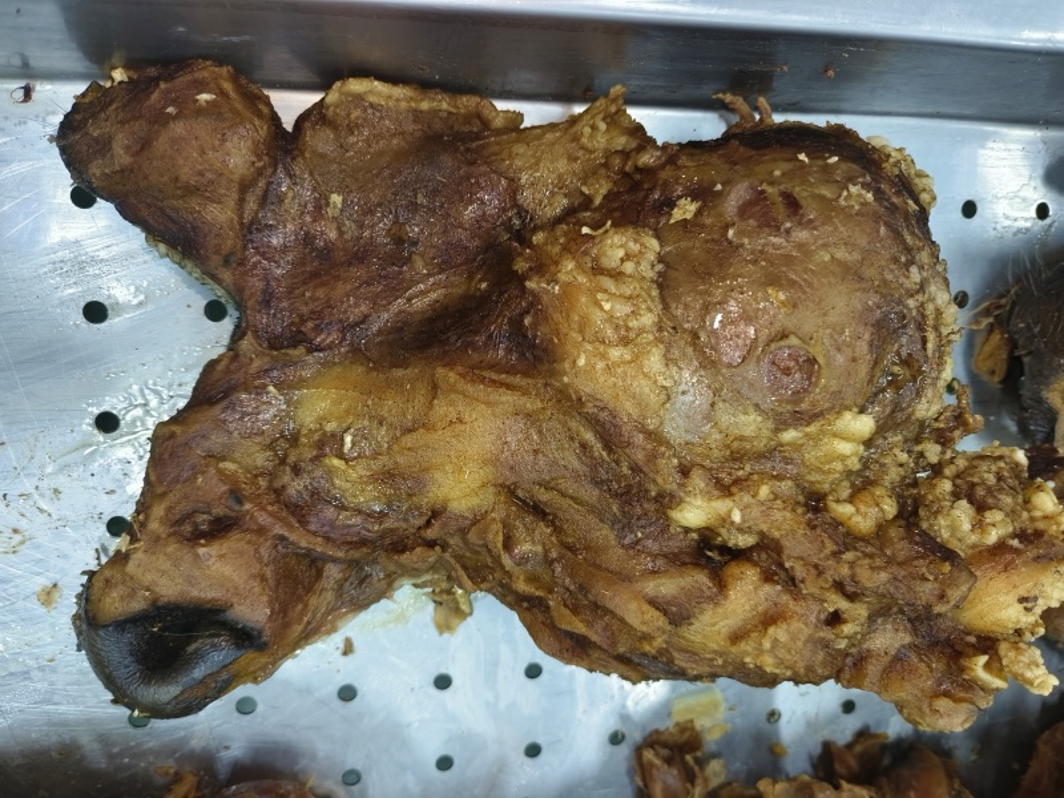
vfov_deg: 58.9
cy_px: 399
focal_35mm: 23
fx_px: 707
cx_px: 532
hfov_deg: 73.9
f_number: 1.75
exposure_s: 1/64
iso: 526
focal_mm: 5.5
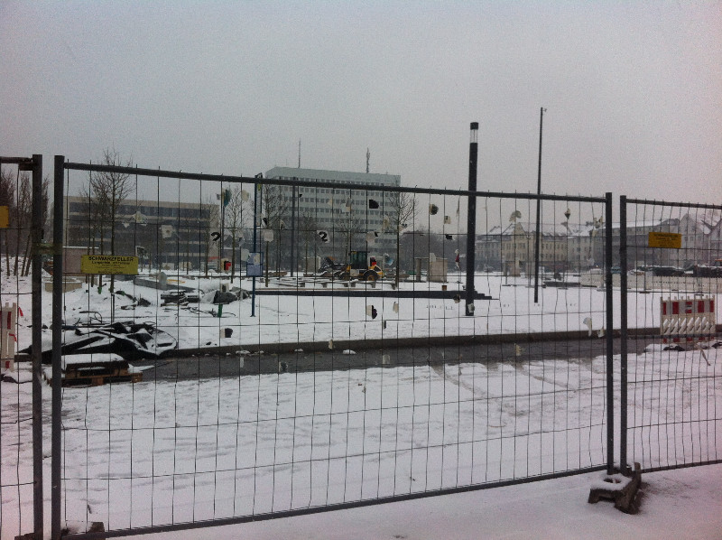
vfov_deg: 40.6
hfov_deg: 52.7
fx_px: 729
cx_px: 361
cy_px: 270
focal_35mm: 35
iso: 80
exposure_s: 1/311
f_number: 2.8
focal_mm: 3.85
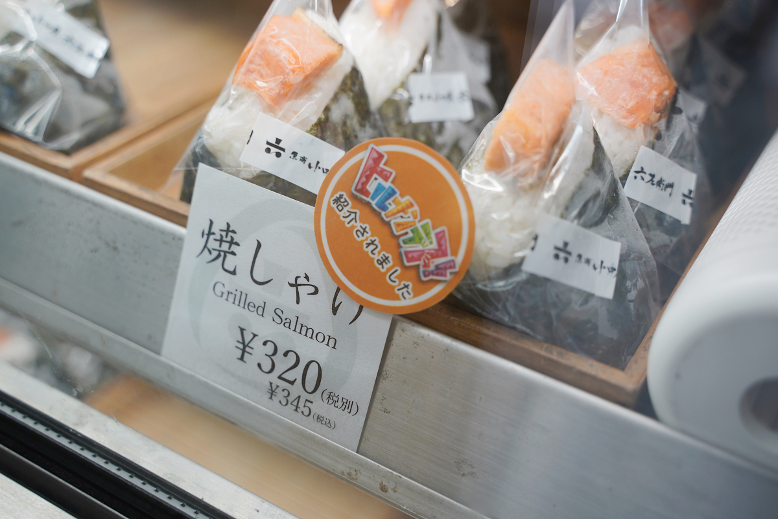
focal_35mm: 42
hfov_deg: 46.4
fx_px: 908
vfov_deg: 31.9
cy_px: 260
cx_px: 389
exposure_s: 1/60
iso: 160
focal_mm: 42
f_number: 4
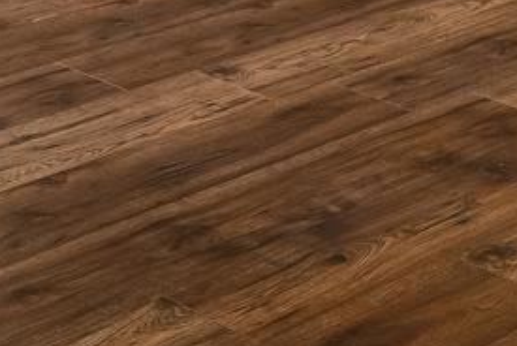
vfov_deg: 9.7
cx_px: -517
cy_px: -588
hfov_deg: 14.3
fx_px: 1711
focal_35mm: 119
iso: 100
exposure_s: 1/1.67
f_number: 8
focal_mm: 16
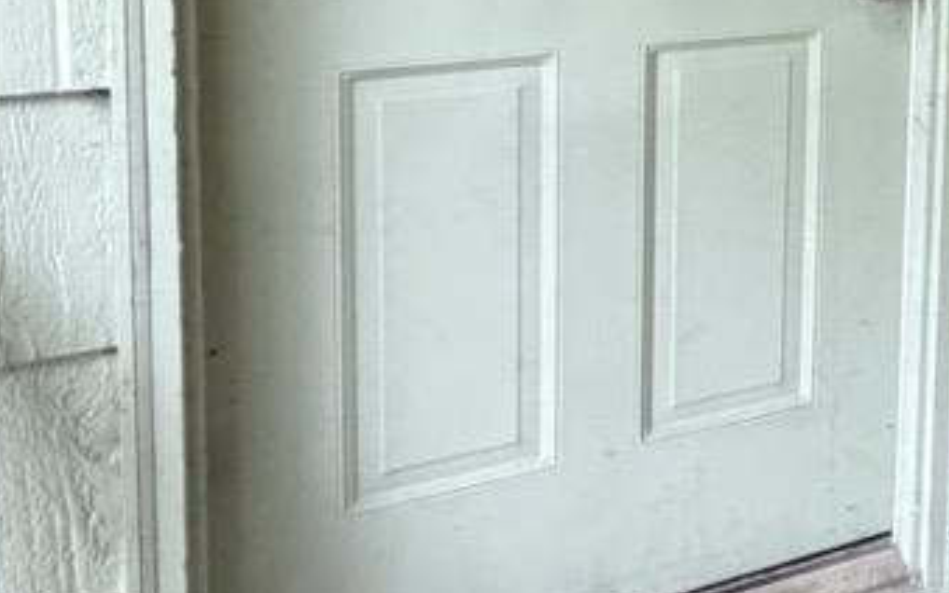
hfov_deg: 27.5
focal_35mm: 56
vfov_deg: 21.2
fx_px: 1449
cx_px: 1349
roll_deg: -3.8
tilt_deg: -7.5
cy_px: -151
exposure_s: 1/60
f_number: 2.2
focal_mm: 2.22
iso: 500
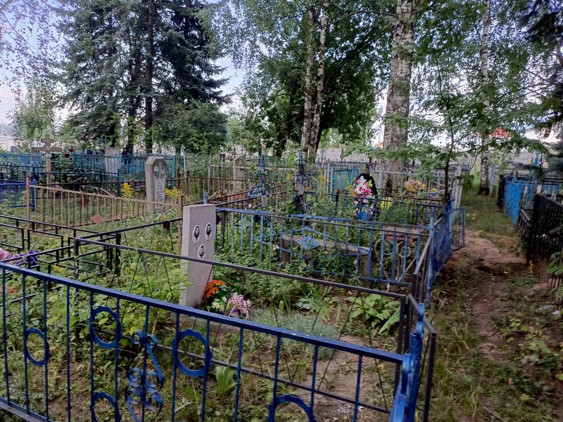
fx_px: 407
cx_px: 282
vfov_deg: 54.9
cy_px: 211
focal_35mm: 25
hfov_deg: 69.4
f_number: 1.69
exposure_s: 1/100
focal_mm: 4.76
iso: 221
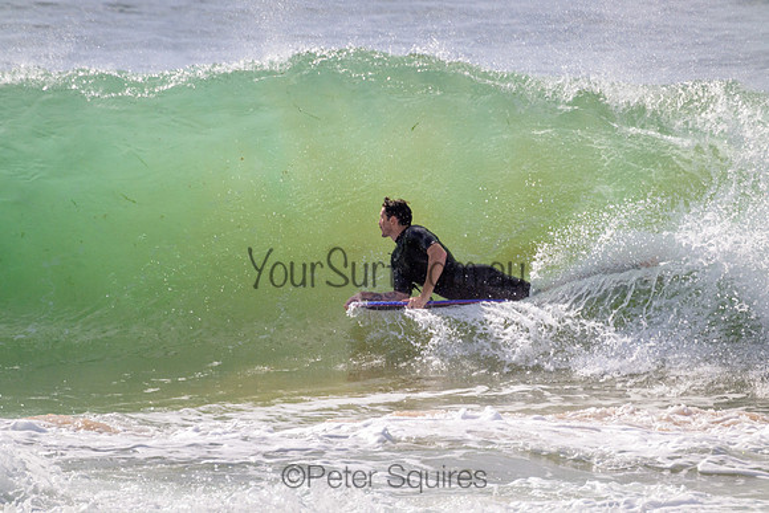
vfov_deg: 1.7
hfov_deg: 2.6
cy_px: 256
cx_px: 384
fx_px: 17092
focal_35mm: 800
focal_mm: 800
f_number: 11
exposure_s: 1/2000
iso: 640
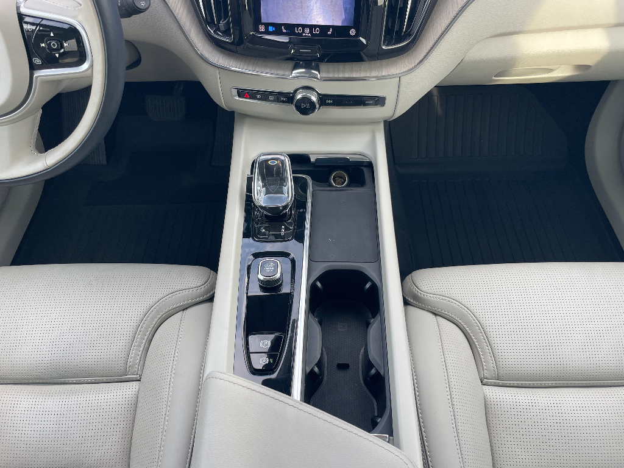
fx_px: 469
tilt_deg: -53.5
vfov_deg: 53.1
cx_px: 312
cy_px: 234
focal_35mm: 26
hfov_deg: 67.3
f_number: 1.6
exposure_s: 1/121
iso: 50
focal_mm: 4.2
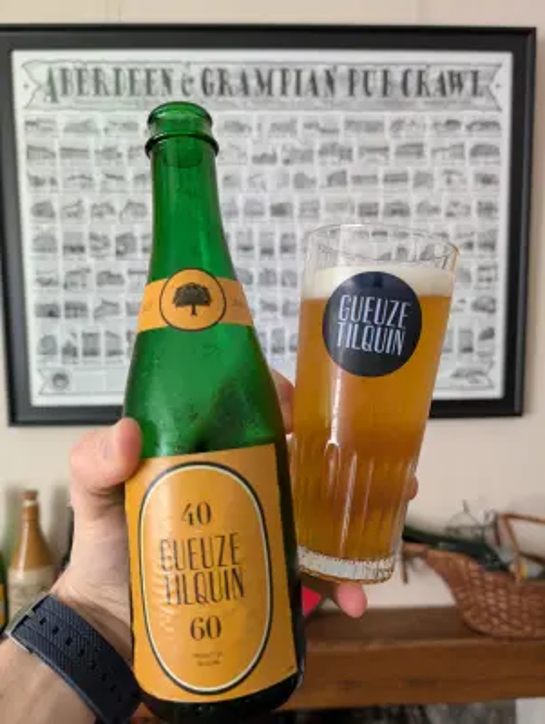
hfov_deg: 56.9
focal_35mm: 24
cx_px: 272
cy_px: 362
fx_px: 503
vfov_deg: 71.5
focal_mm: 6.9
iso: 147
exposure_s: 1/68.8
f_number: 1.68
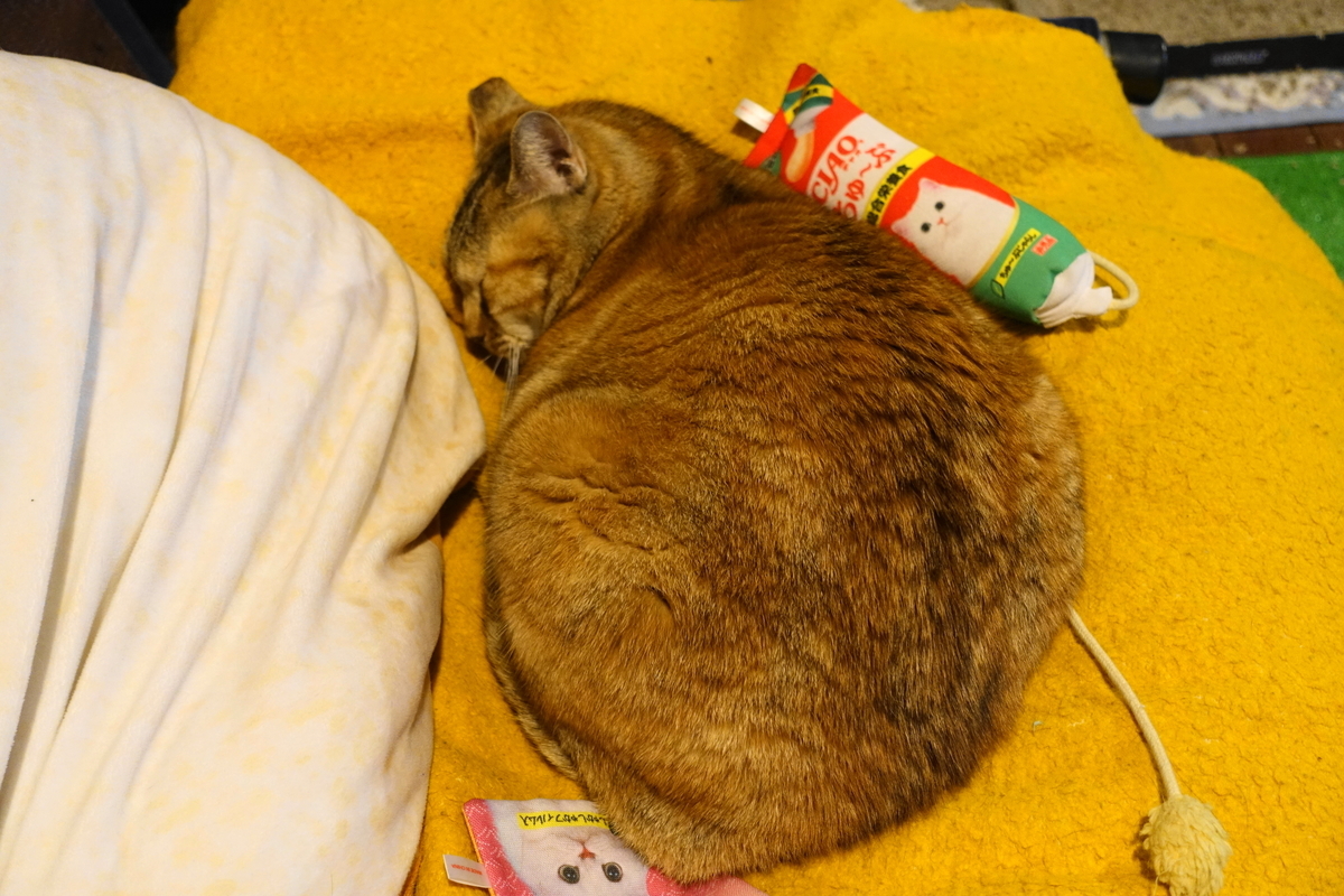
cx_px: 672
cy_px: 448
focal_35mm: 43
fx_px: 1605
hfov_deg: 45.4
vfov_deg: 31.2
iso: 800
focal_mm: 15.74
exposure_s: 1/15
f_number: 2.8
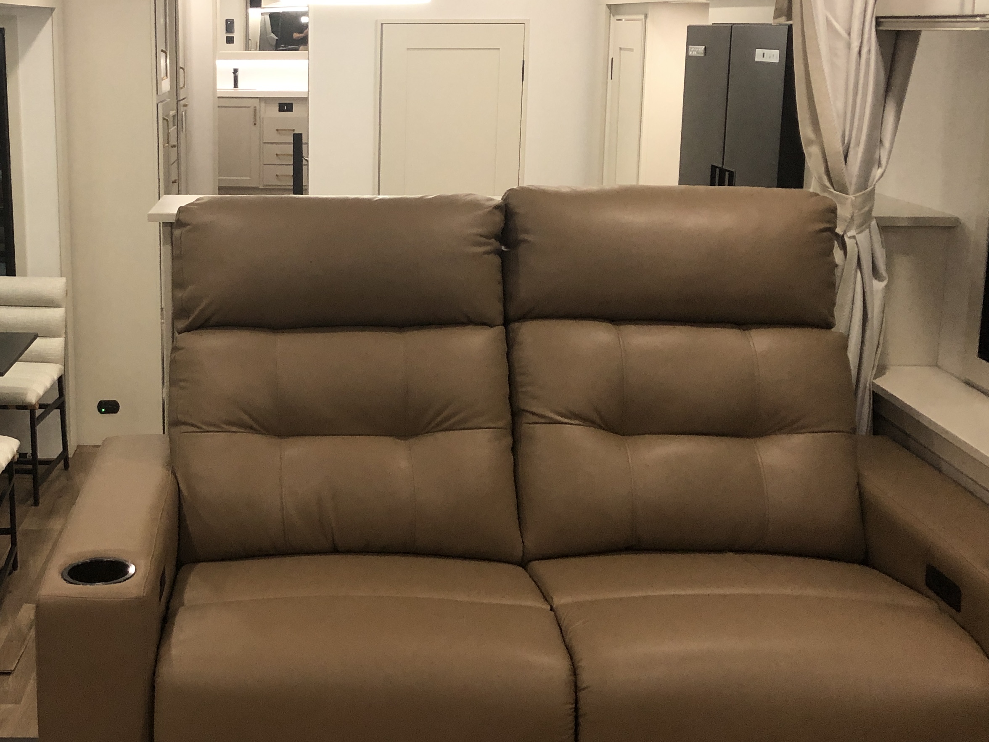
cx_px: 296
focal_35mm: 48
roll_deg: +1.2
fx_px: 1371
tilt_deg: -11.6
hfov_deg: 39.0
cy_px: 284
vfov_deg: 30.2
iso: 40
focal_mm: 3.99
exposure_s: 1/30
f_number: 1.8
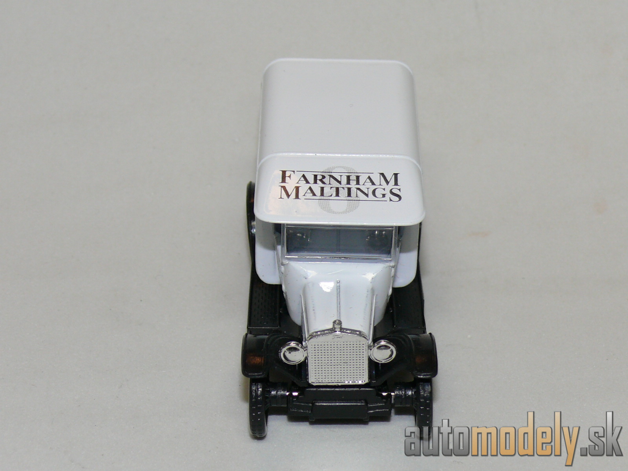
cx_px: 314
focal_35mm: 97
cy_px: 236
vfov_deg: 15.2
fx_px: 1760
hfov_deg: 20.2
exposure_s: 1/30
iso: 100
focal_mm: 13.2
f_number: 4
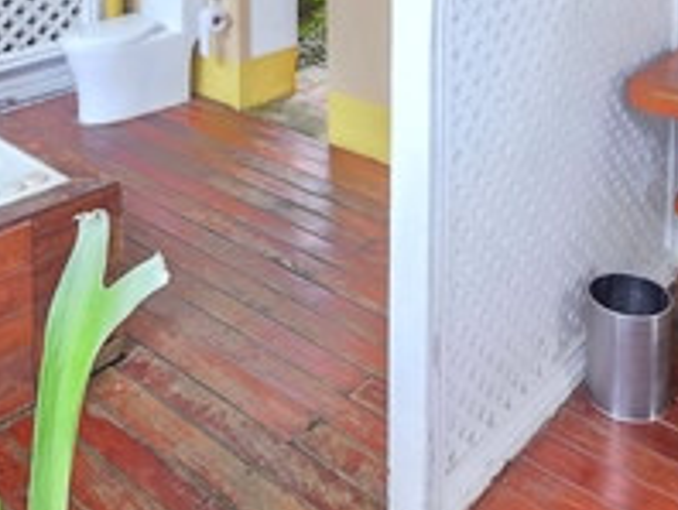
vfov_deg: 29.8
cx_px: 401
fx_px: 824
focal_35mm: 42
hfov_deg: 44.6
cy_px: -92
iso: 200
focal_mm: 2.2
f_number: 1.9
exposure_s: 1/60
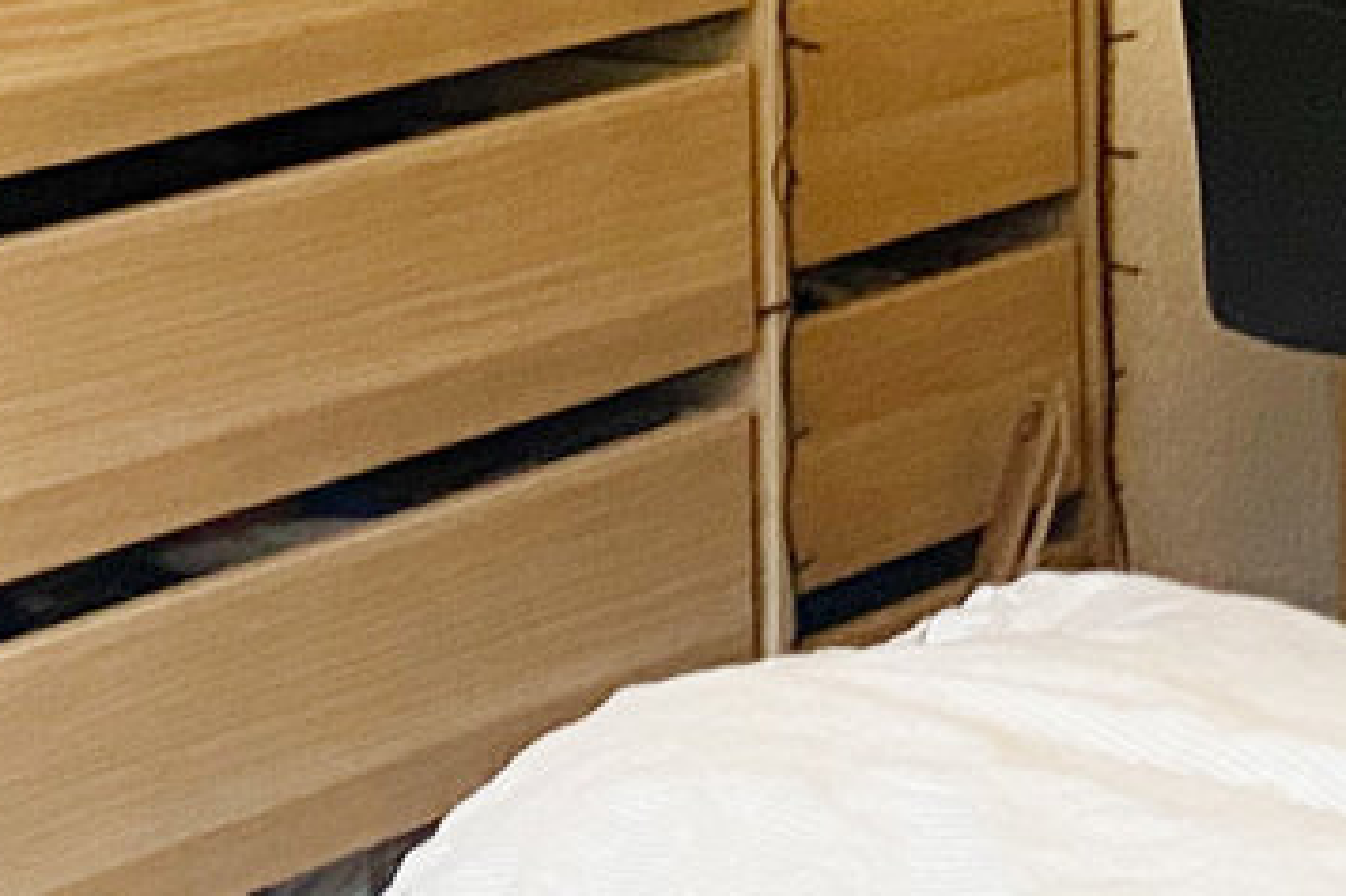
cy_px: -926
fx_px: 5680
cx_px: 790
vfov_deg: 8.5
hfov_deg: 13.5
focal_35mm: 152
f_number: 1.8
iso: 400
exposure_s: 1/33
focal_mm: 4.25
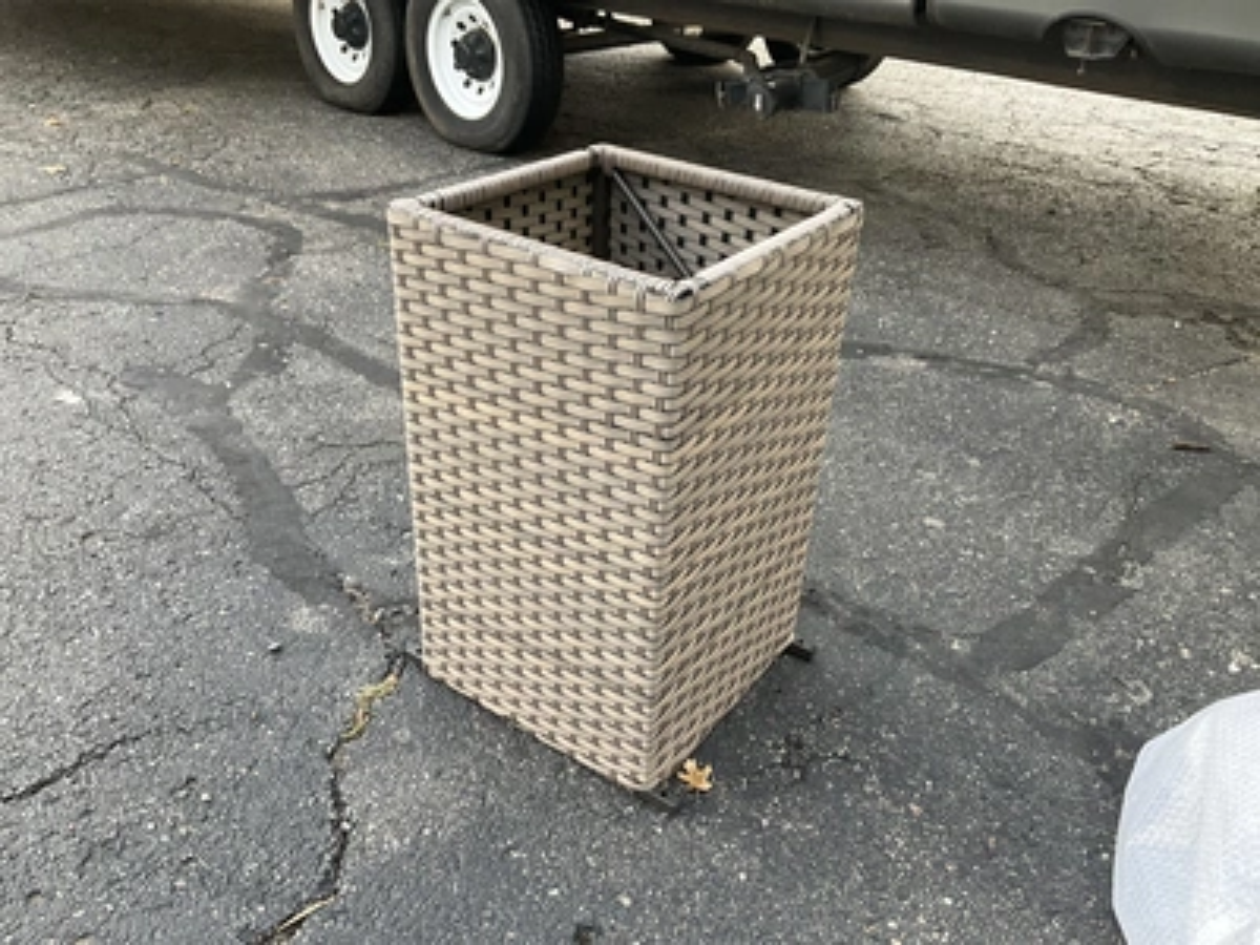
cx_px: 630
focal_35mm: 29
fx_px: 1056
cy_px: 472
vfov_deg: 48.2
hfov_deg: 61.7
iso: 50
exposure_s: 1/122
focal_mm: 3
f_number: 1.8
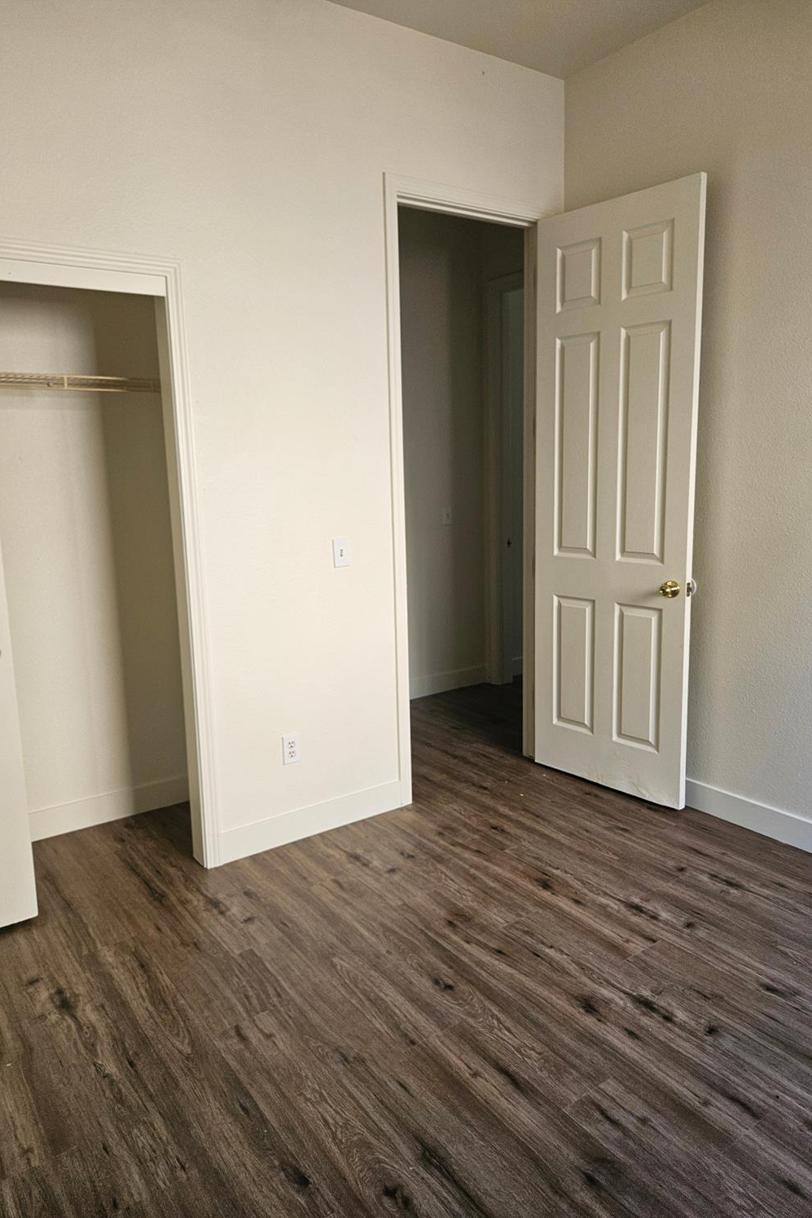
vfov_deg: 73.7
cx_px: 408
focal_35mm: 24
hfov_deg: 53.1
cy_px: 609
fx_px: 812
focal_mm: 5.4
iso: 100
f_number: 1.8
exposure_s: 1/180
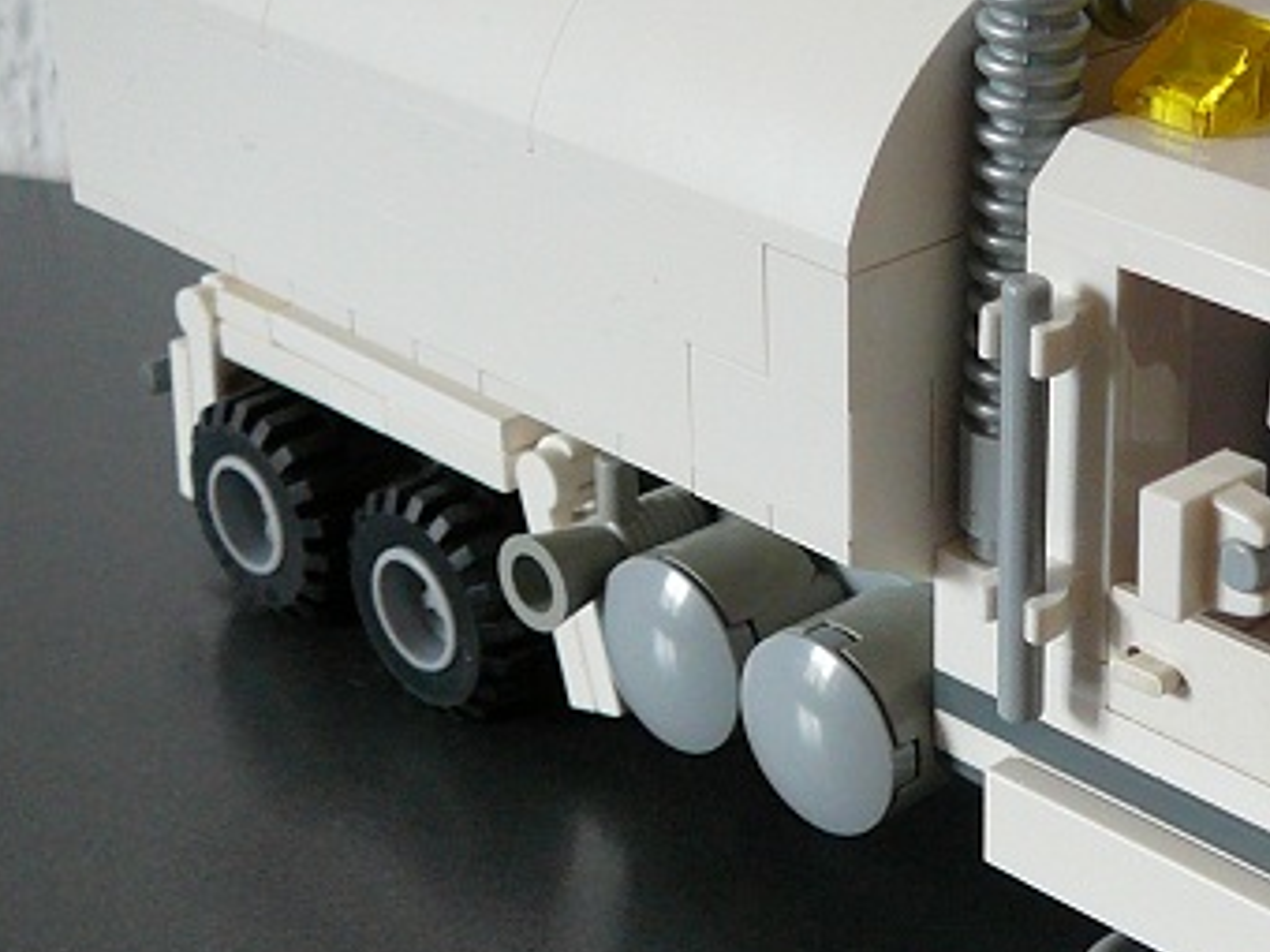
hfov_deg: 23.7
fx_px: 2898
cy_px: 582
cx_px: 1274
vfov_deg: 18.6
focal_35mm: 79
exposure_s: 1/30
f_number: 2.8
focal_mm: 5.2
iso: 200
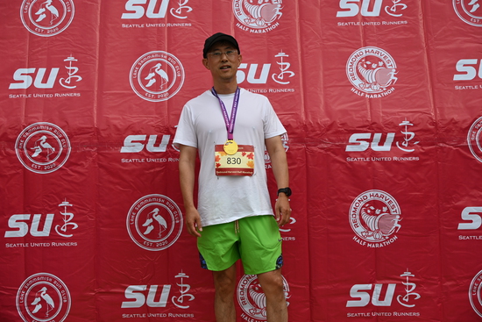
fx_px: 844
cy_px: 161
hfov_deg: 31.9
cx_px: 241
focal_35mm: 63
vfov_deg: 21.6
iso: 100
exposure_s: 1/250
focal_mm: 63
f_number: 6
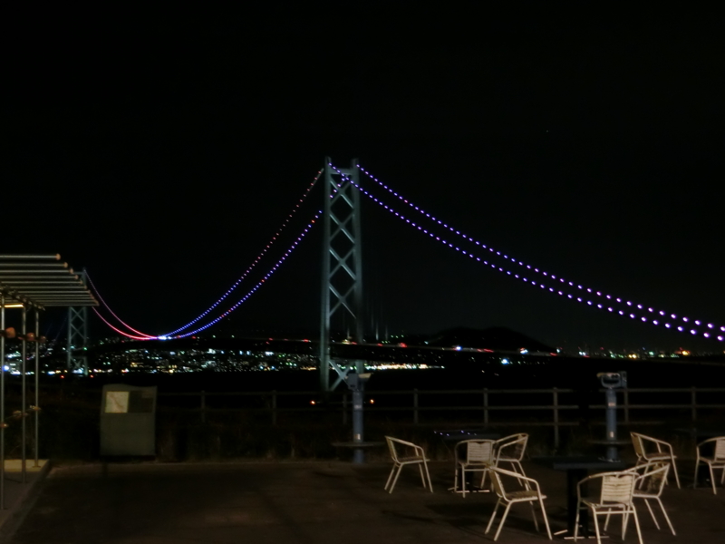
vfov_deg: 24.4
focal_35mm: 60
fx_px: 1257
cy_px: 272
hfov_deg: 32.2
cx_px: 362
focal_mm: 10.7
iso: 800
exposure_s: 1/4
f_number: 5
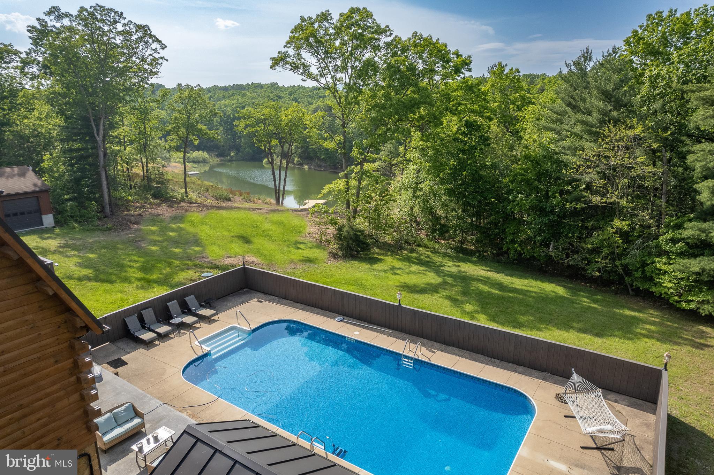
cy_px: 238
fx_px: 436
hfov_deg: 78.6
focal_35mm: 22
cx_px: 357
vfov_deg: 57.2
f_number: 2.8
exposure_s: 1/2500
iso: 100
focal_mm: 8.38
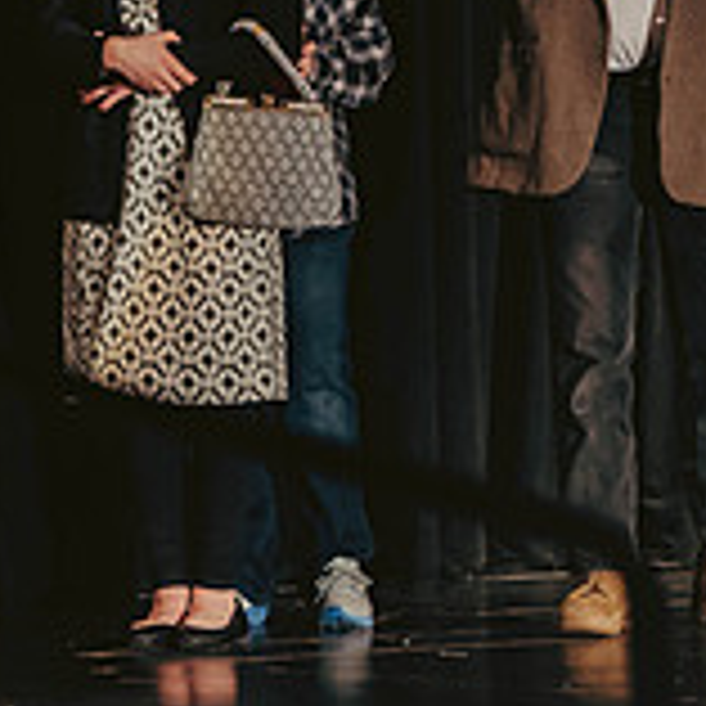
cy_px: -61
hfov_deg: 4.6
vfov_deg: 4.6
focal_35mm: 378
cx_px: -481
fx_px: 8722
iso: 1250
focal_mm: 120
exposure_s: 1/200
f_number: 2.8
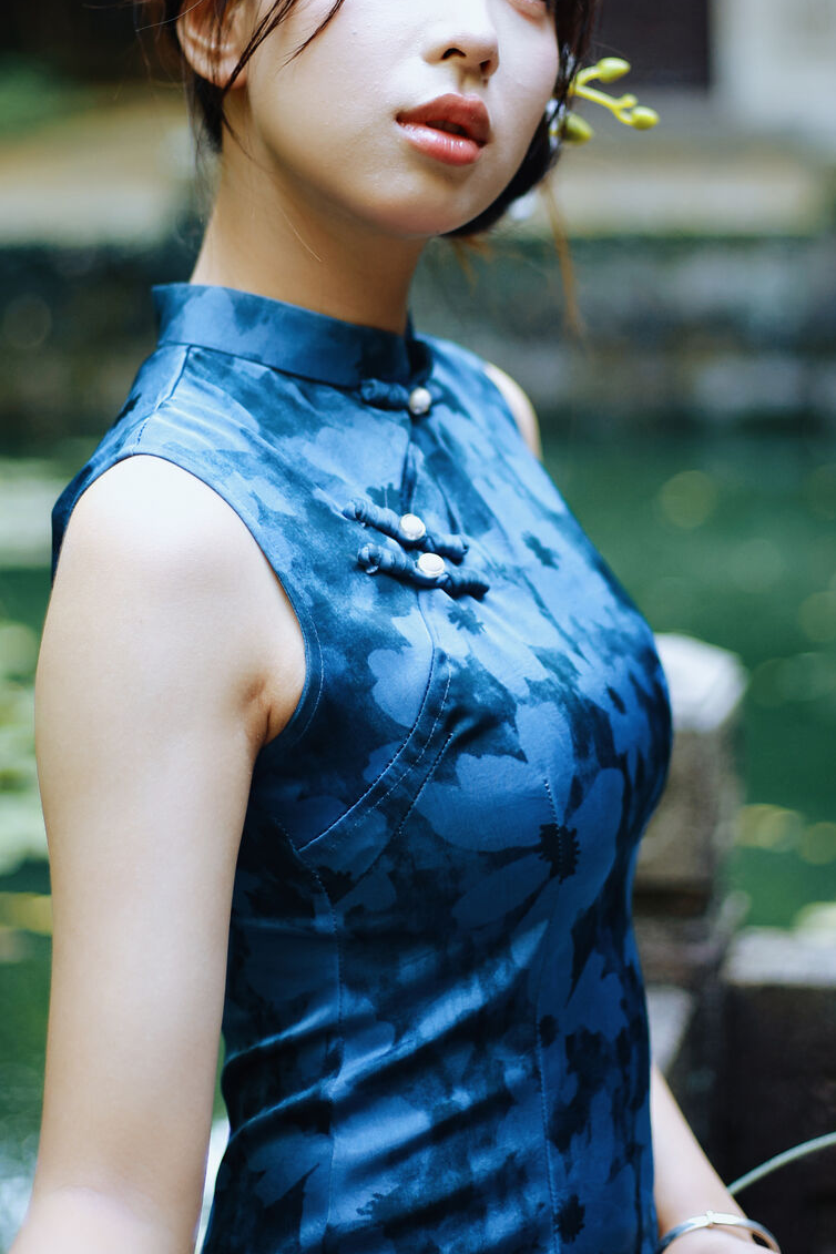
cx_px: 461
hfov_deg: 17.5
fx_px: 2717
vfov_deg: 25.9
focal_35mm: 78
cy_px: 451
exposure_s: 1/250
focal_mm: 50
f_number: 1.8
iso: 500
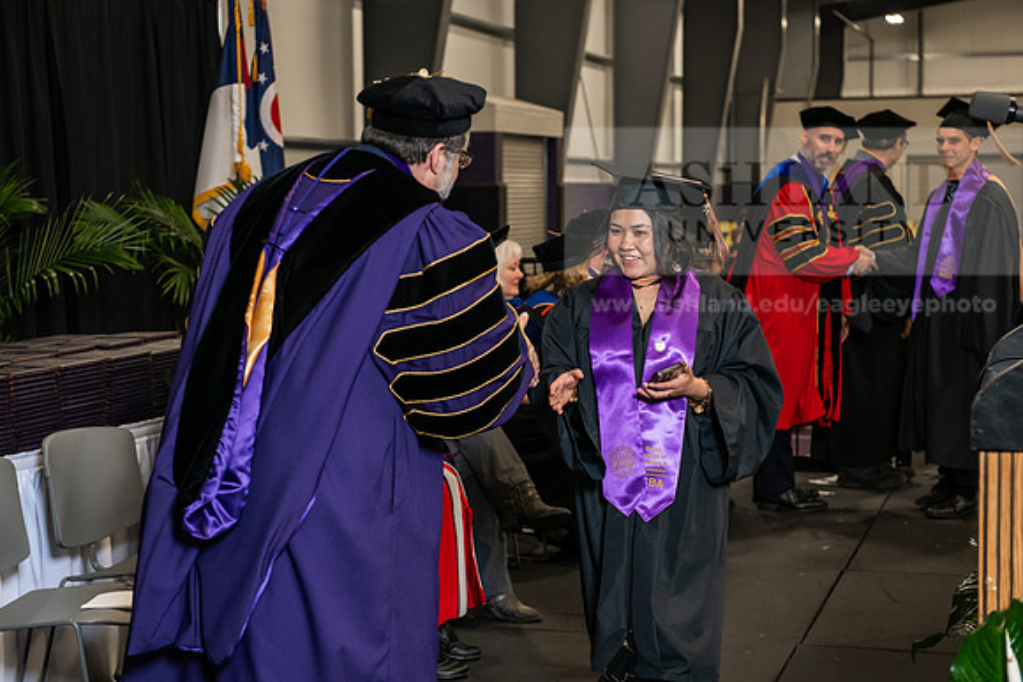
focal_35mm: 70
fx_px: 1990
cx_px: 512
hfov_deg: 28.8
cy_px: 341
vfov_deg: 19.5
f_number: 5
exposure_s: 1/200
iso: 2000
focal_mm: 70
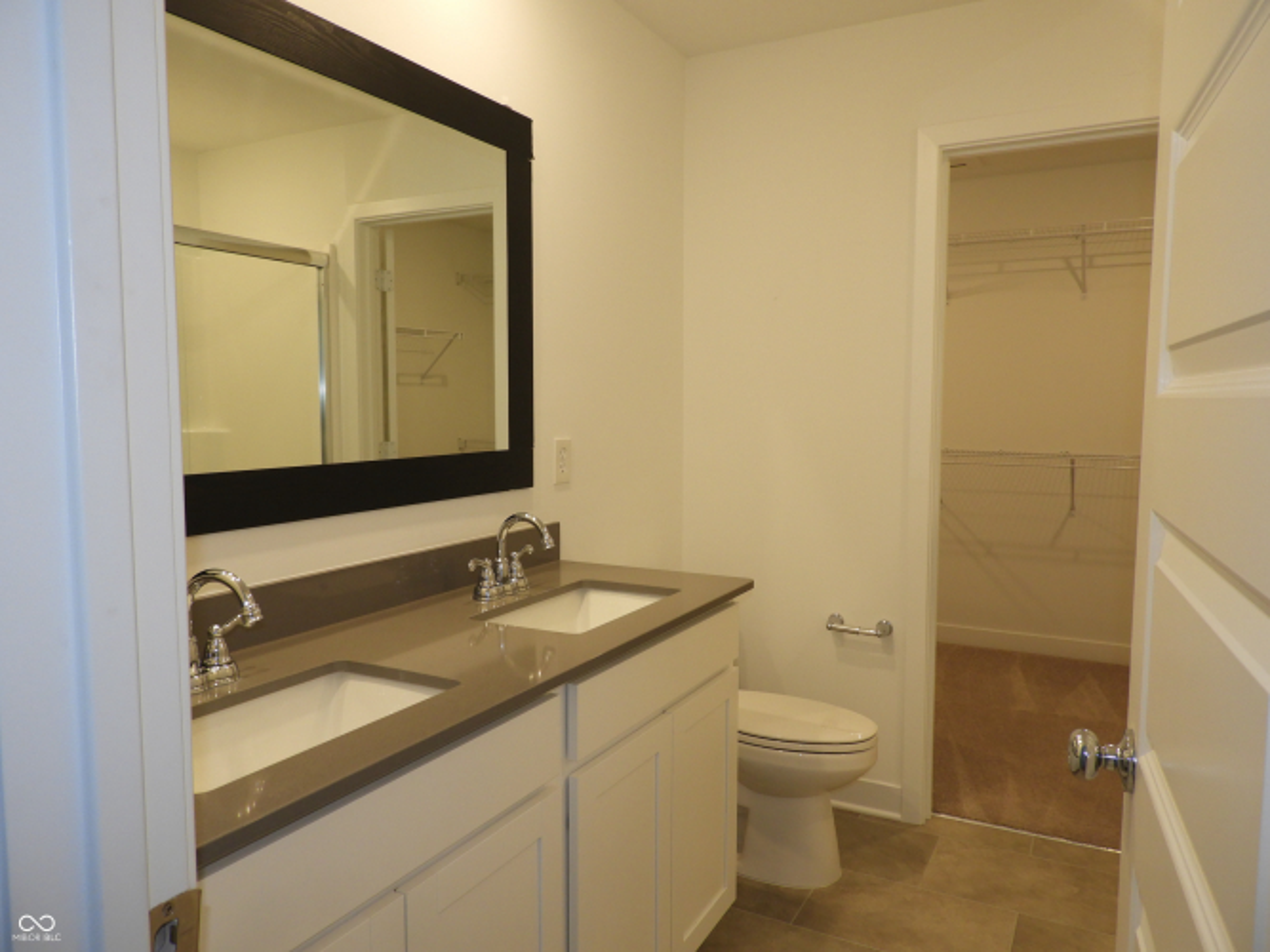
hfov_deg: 71.6
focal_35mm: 24
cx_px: 635
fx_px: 880
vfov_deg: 56.8
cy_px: 476
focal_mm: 4.3
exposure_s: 1/30
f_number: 3.3
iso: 125
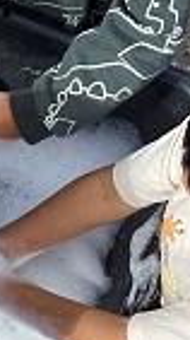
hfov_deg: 9.6
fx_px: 1078
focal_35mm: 120
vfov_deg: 17.9
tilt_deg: -73.0
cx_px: -146
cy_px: 128
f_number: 2.4
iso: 25
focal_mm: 3.3
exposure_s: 1/570
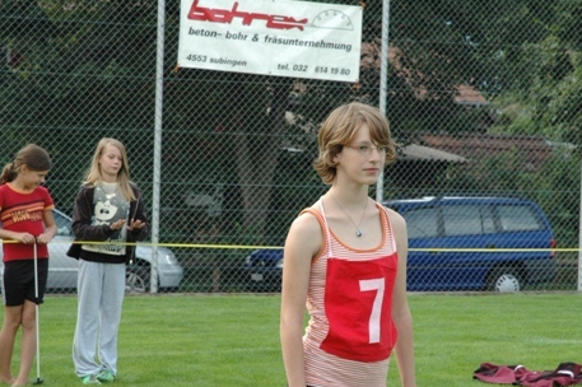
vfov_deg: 9.3
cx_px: 326
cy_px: 183
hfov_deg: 14.0
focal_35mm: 147
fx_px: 2375
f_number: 10
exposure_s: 1/400
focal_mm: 70
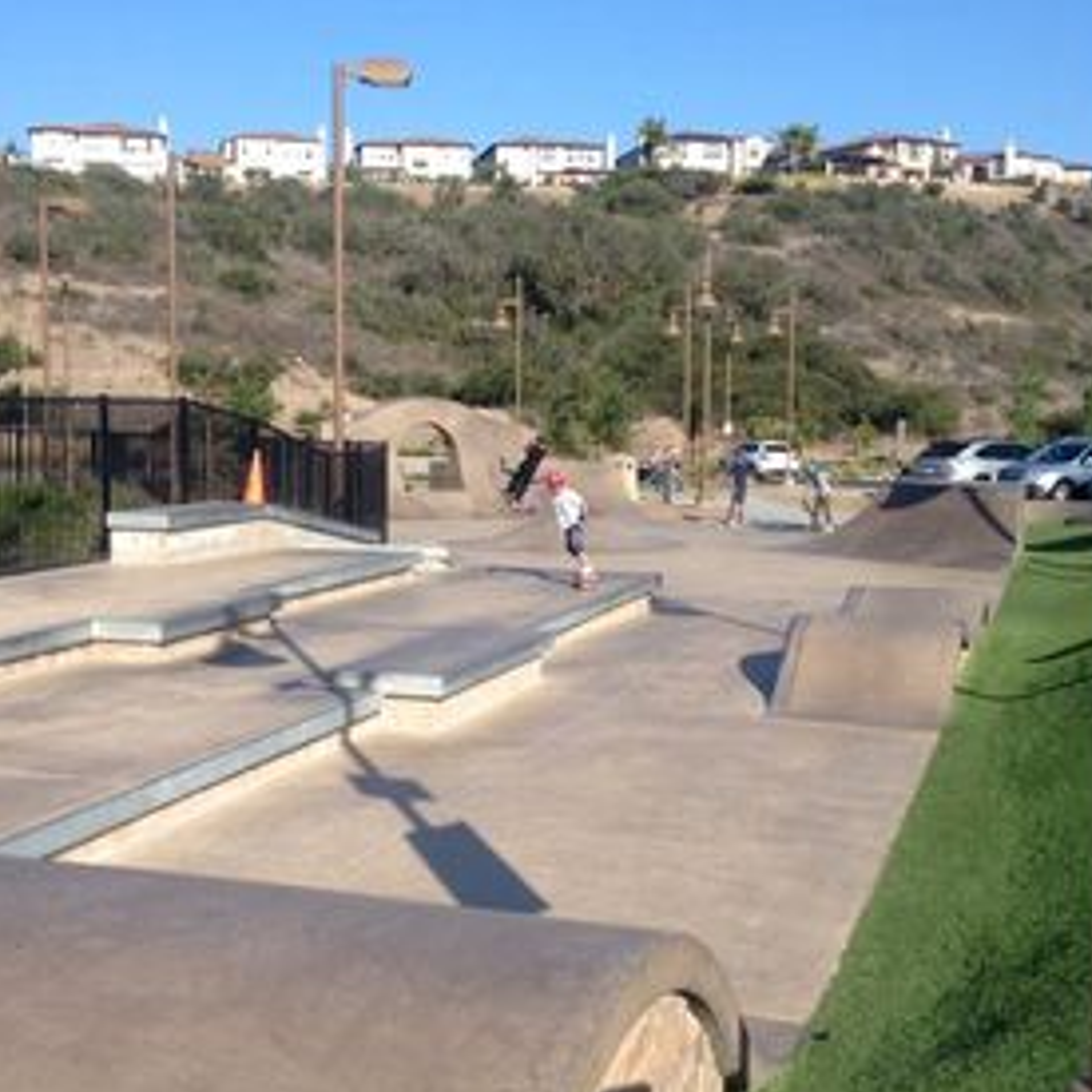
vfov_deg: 31.6
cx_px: 429
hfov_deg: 31.5
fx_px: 1927
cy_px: 552
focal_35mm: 54
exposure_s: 1/1534
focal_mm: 4.28
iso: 50
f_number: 2.4
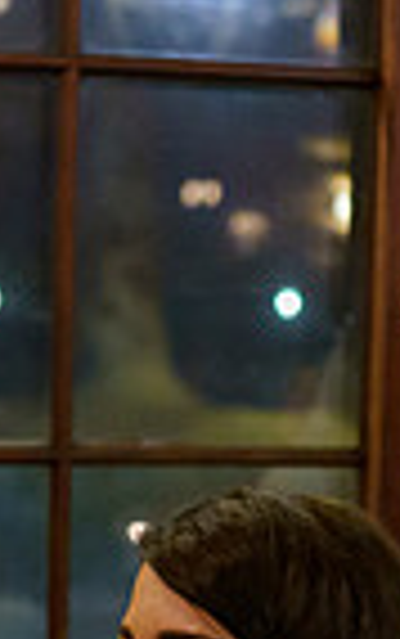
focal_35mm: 146
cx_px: 45
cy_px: 781
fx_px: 2541
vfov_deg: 13.9
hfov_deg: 9.0
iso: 3200
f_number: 2.2
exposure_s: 1/250
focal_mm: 35
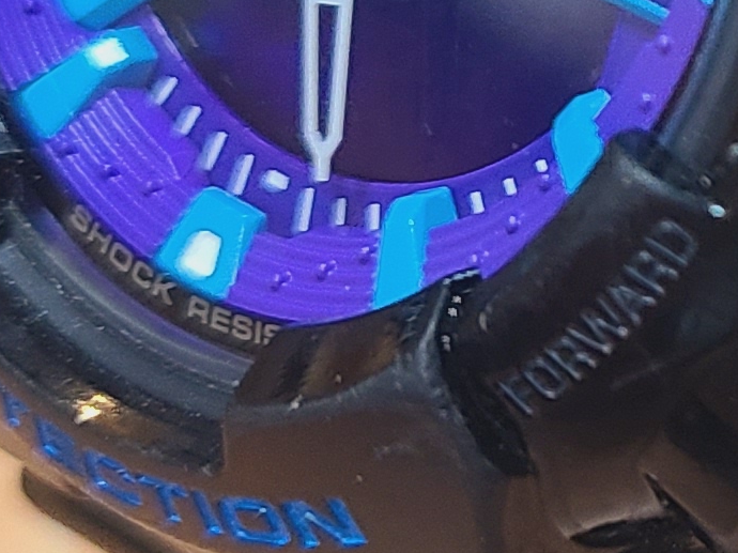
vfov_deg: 9.7
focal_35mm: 152
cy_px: -51
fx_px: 3239
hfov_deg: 12.6
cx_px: 972
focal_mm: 5.4
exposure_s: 1/50
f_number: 1.8
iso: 160
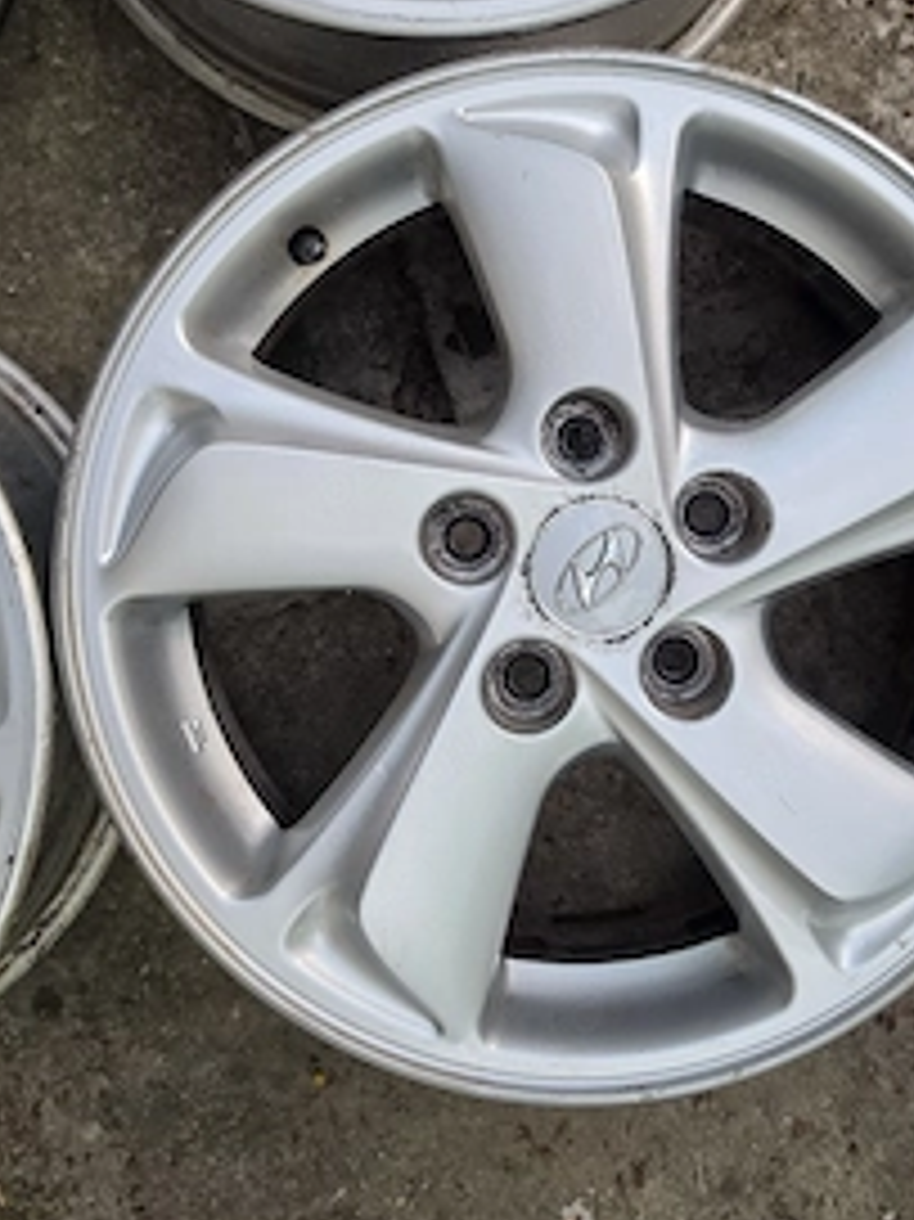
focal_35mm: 34
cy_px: 459
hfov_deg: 41.5
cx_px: 567
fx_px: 1198
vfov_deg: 53.4
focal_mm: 6.5
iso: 125
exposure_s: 1/182
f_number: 1.4
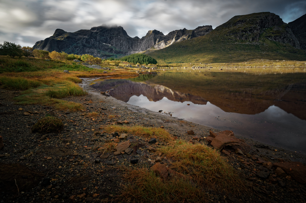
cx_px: 153
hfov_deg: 93.3
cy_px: 102
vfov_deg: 70.3
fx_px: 144
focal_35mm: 17
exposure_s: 10
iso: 100
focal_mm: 17
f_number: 8
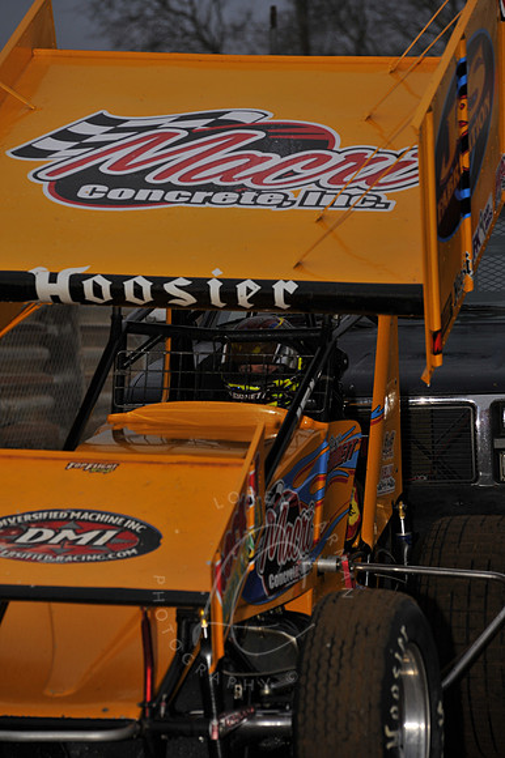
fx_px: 4213
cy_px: 379
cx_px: 252
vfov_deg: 10.3
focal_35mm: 200
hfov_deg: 6.9
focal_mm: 200
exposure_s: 1/250
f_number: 8
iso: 500
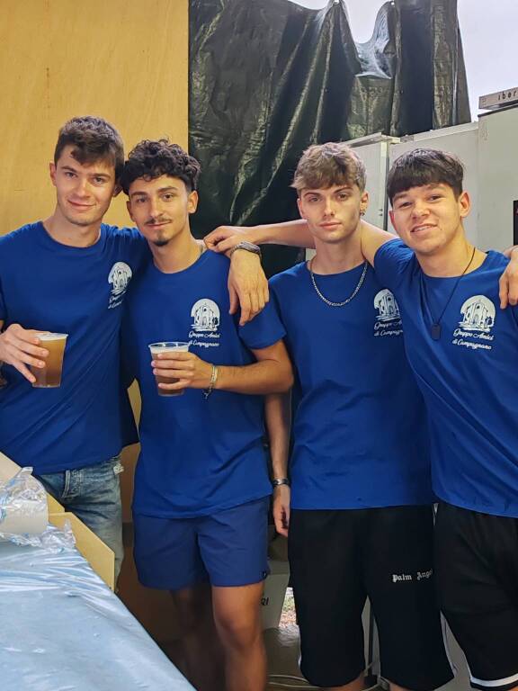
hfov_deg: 27.5
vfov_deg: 36.2
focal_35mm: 53
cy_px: 346
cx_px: 259
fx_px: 1057
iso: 640
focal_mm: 6.12
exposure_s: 1/100
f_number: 1.9
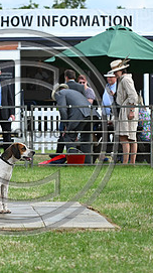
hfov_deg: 6.3
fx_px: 1395
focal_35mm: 193
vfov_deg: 11.2
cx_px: 4
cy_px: 118
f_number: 4.5
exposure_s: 1/1000
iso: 400
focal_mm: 86
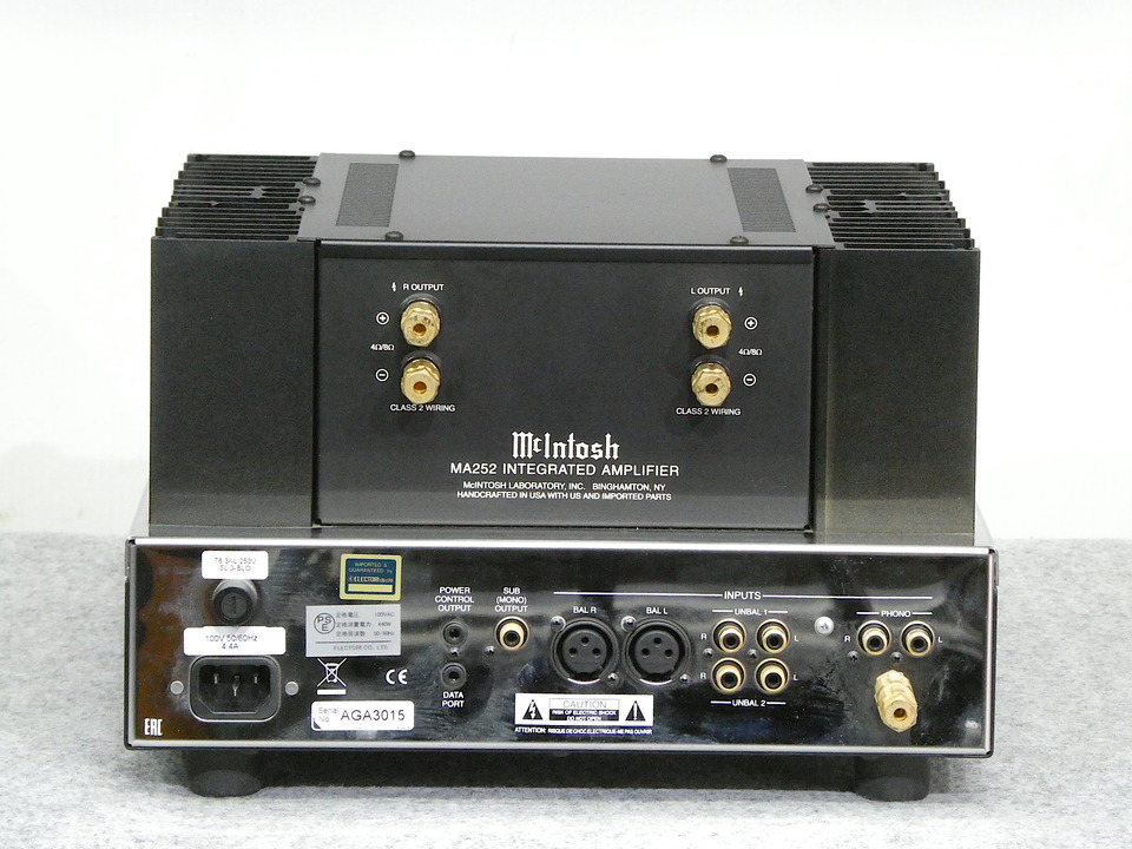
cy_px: 424
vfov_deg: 9.3
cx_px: 566
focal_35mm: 160
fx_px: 5232
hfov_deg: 12.3
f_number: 5.5
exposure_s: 1/25
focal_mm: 28.7
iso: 1600
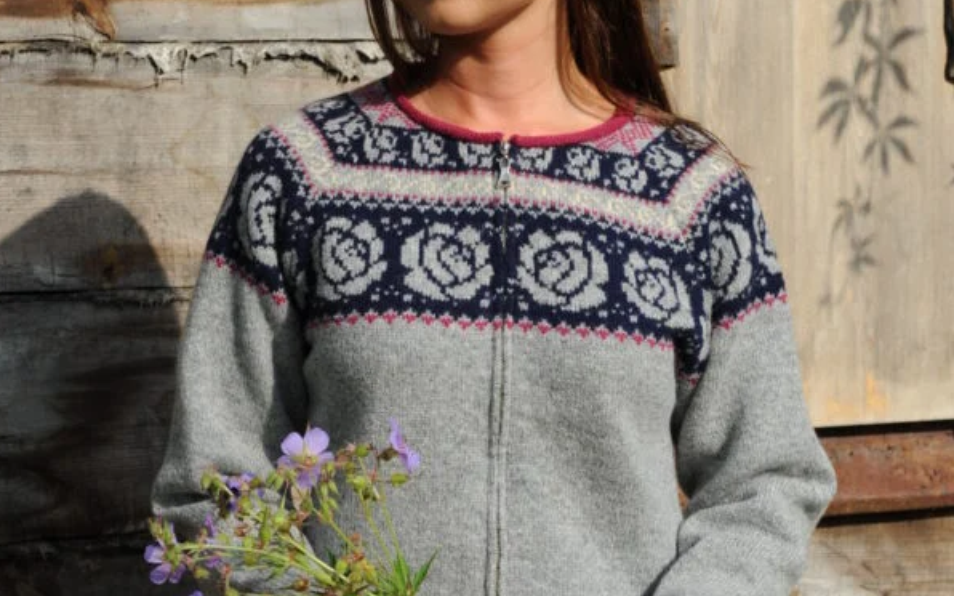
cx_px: 475
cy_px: 280
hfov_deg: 26.8
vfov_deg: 16.9
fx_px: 2001
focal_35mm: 77
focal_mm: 50
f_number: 10
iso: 200
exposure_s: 1/400
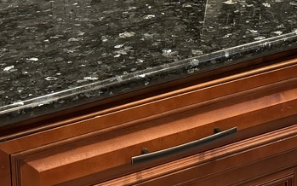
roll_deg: +0.8
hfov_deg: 19.6
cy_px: -118
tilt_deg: -15.7
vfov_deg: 11.8
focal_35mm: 105
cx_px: 231
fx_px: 850
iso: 250
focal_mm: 6.76
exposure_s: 1/60
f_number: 1.78
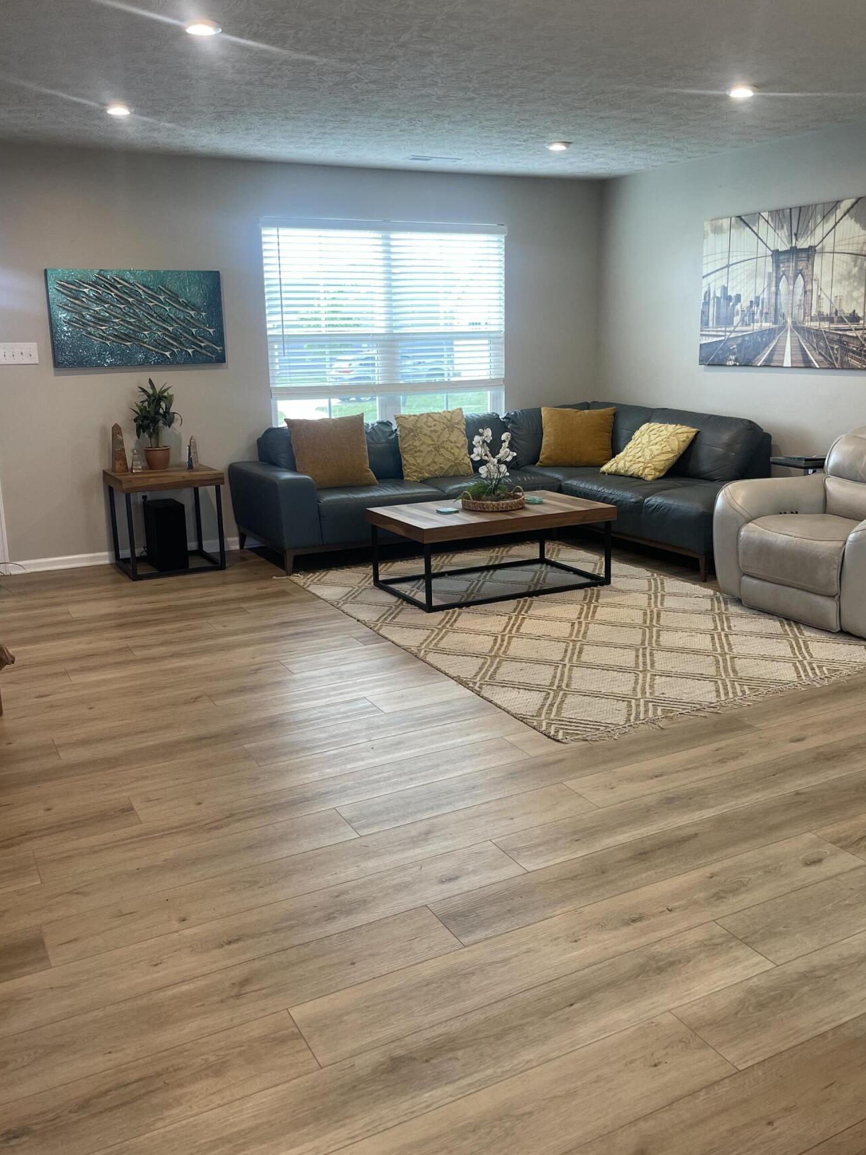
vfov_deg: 61.6
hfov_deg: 48.2
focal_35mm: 29
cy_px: 531
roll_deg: +1.2
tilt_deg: -11.3
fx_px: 967
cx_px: 435
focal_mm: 5.1
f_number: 1.6
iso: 125
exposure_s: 1/120
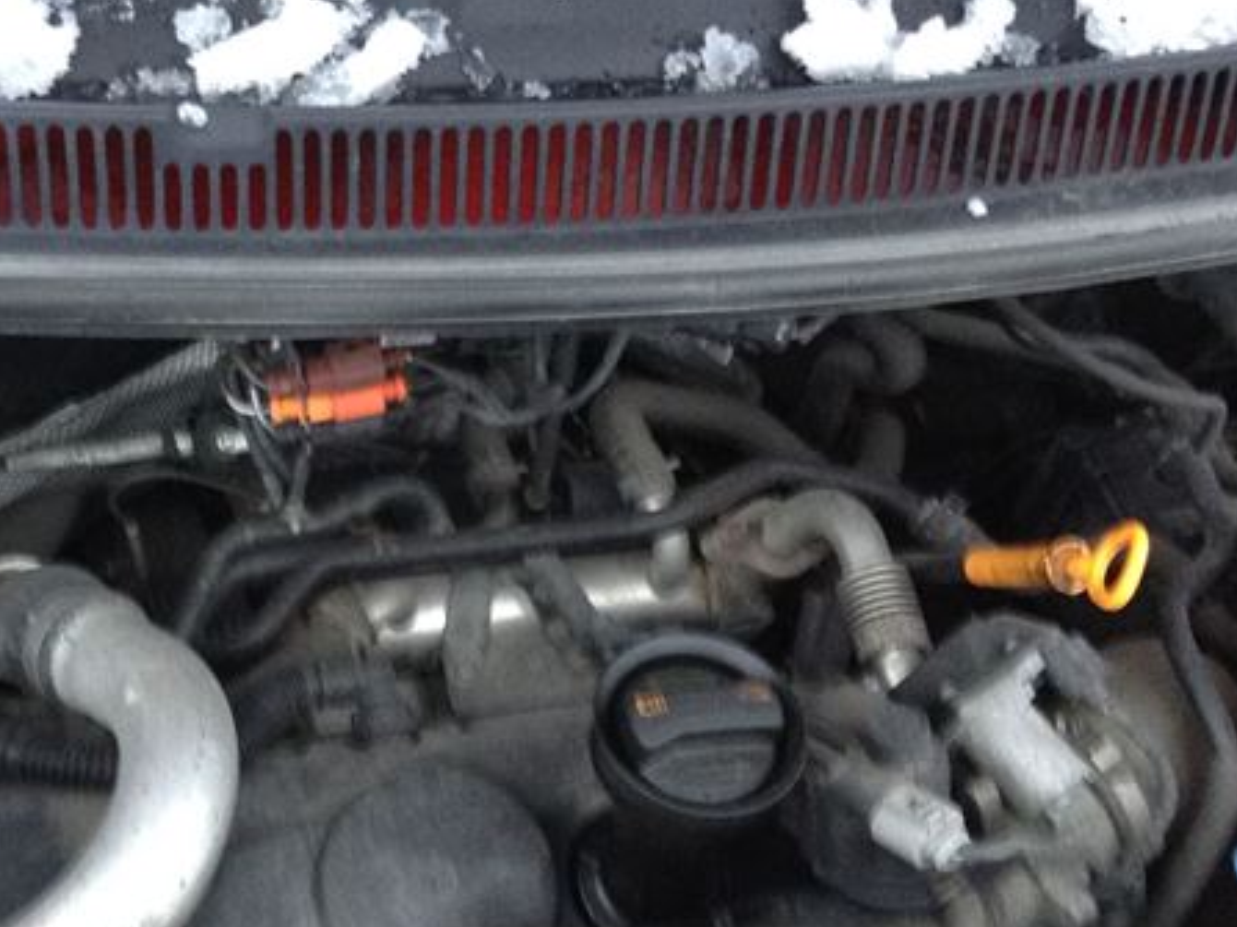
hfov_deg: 32.3
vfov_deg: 24.7
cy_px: 591
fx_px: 2108
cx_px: 351
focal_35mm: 59
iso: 200
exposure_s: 1/24
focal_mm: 3.3
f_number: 2.4
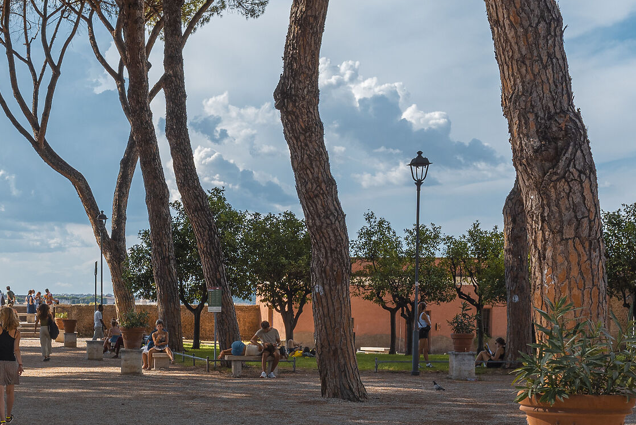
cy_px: 378
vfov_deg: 17.9
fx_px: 1326
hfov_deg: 25.4
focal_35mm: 75
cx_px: -27
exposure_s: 1/400
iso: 125
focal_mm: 35
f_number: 11
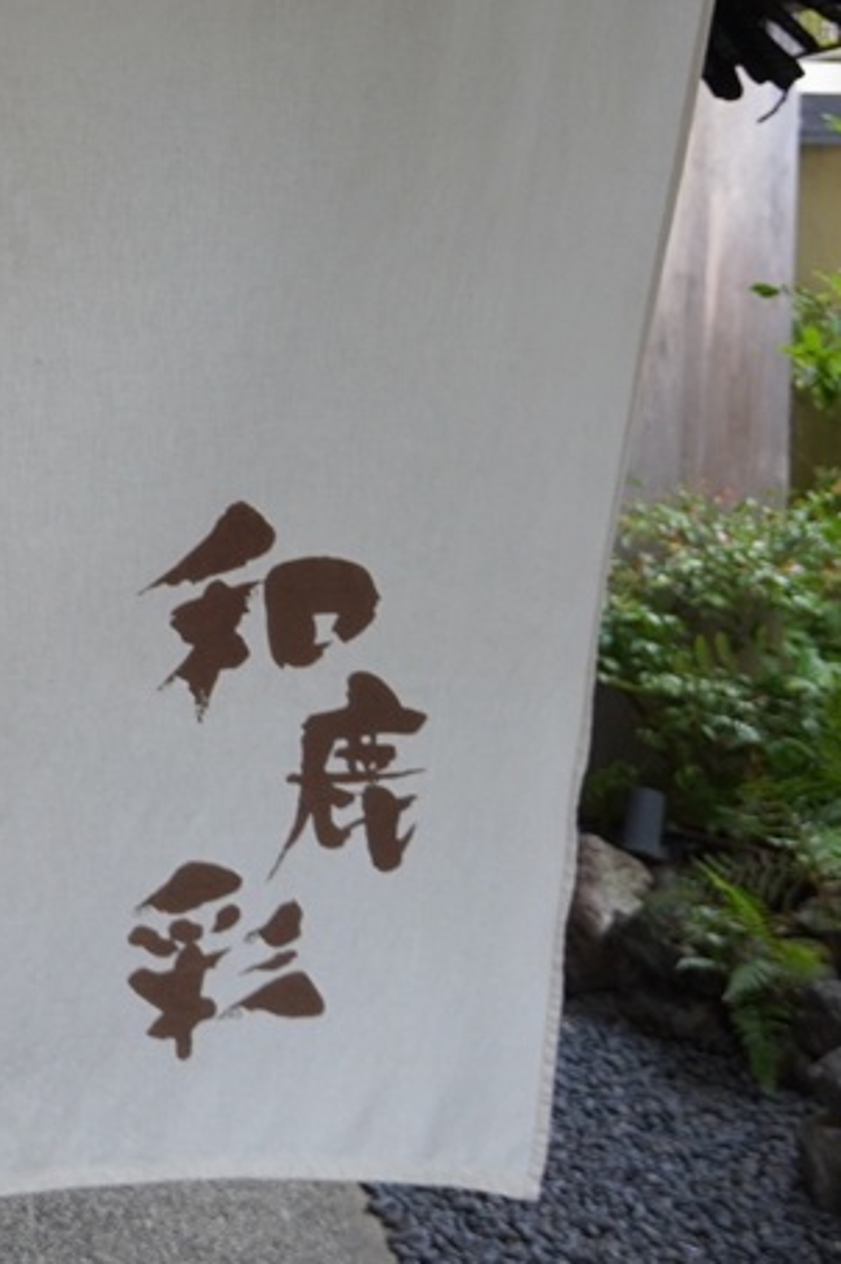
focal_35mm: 91
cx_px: -526
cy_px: 258
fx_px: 3205
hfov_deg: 13.8
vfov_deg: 22.0
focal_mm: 23
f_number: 4
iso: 320
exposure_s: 1/160
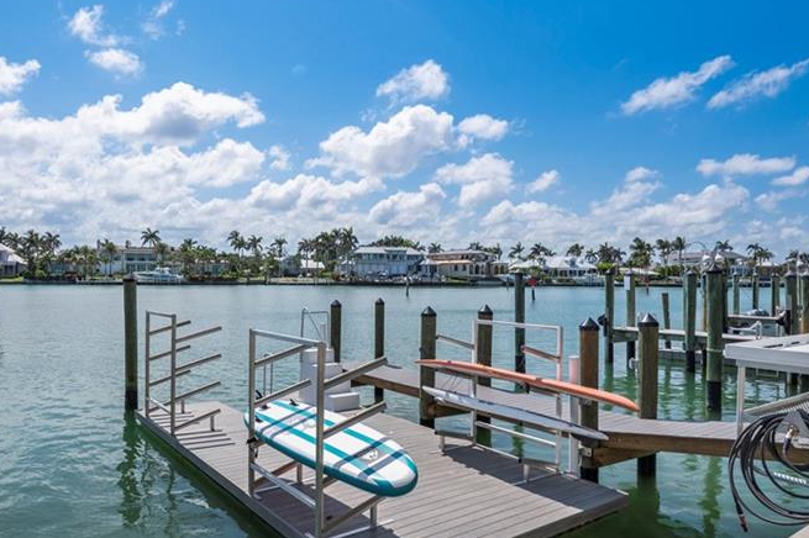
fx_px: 561
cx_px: 358
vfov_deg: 51.2
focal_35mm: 25
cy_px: 286
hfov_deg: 71.3
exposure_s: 1/200
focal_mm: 16
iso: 200
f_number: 13
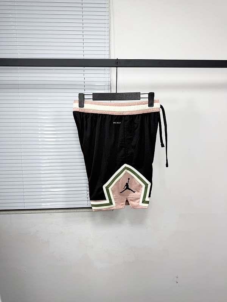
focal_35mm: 24
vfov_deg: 71.6
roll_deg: +0.5
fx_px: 210
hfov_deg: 56.8
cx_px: 114
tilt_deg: -4.8
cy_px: 151
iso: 80
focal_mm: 6.76
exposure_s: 1/467
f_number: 1.78
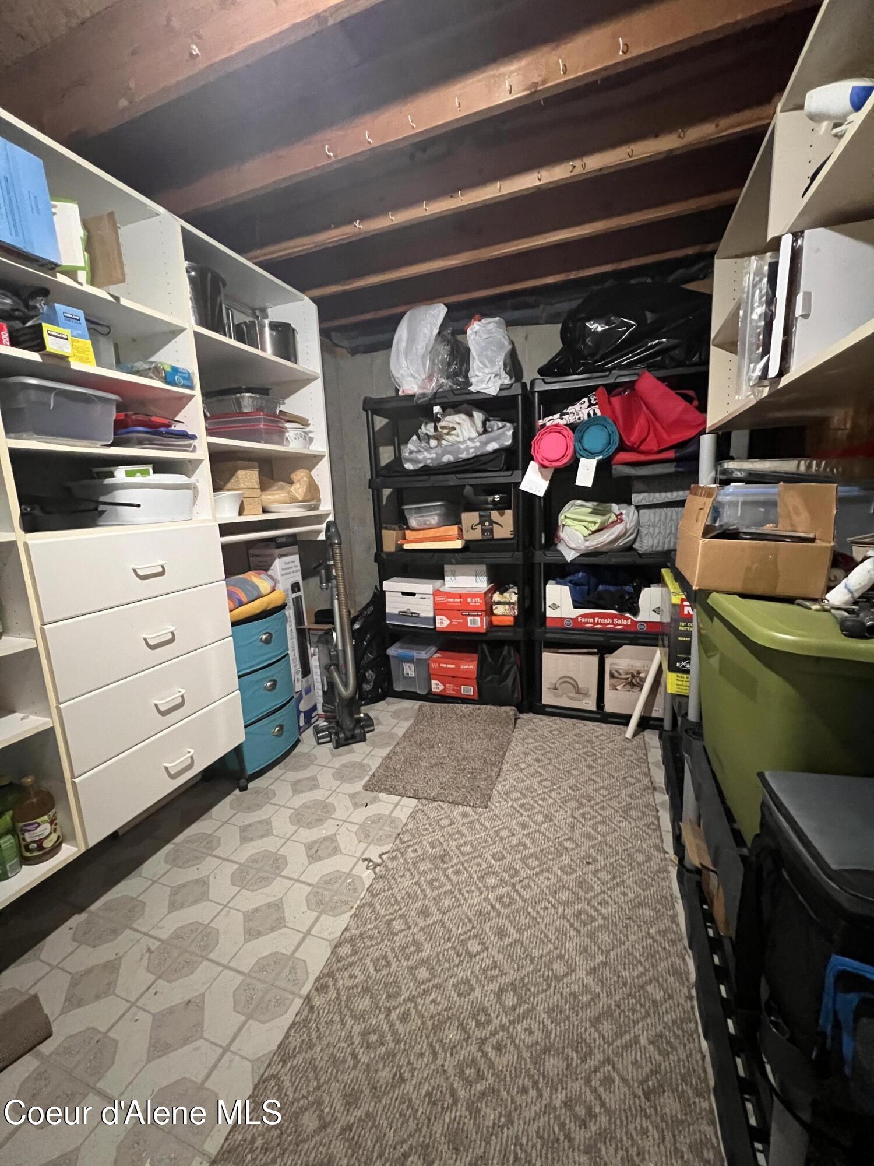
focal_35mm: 13
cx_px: 437
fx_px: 438
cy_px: 583
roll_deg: +3.1
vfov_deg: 106.2
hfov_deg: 89.9
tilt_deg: -9.0
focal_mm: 1.57
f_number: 1.8
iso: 1250
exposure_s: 1/40
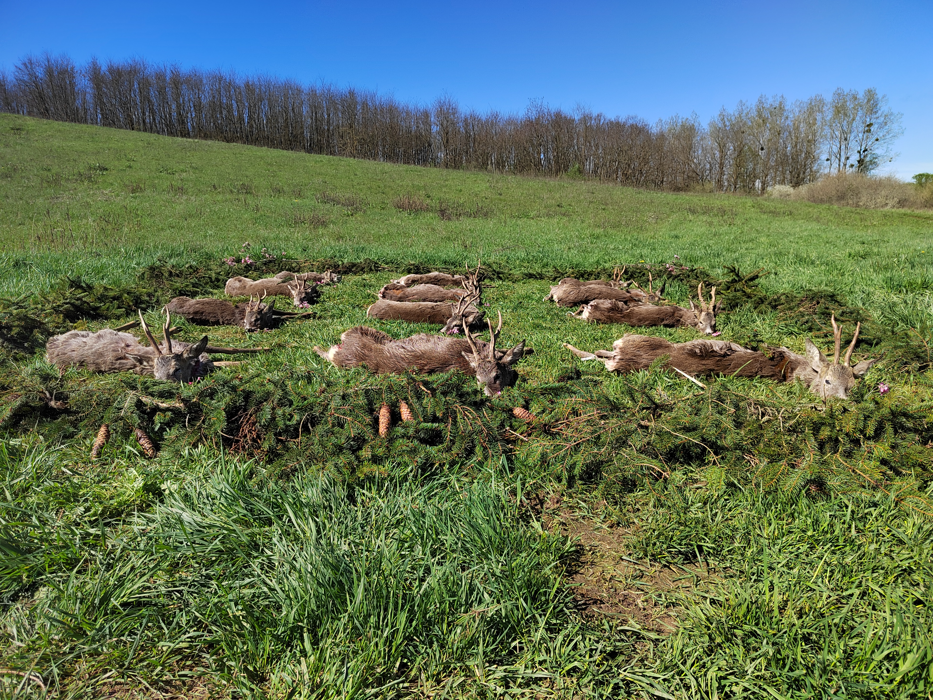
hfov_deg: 73.9
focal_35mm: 23
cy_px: 350
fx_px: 620
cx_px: 466
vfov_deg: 58.9
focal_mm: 5.52
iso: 325
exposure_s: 1/2000
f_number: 1.9
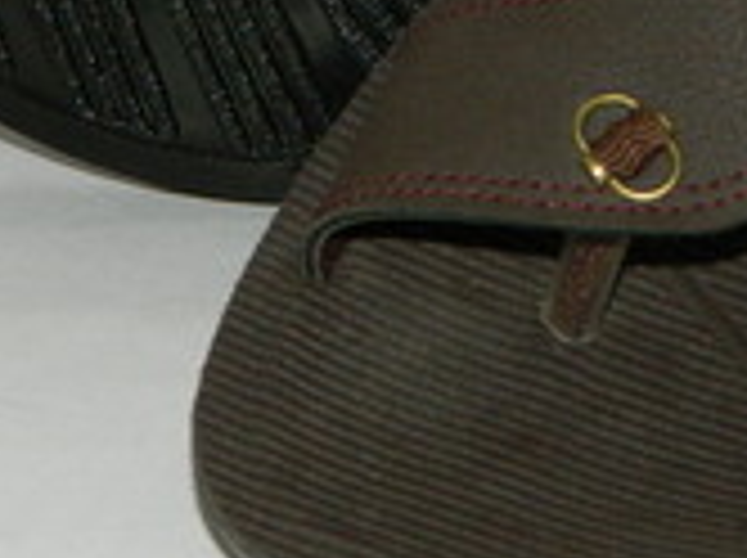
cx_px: 544
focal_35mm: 211
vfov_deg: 7.0
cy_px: -65
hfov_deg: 9.4
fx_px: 4547
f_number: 4
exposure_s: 1/50
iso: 200
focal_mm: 12.6
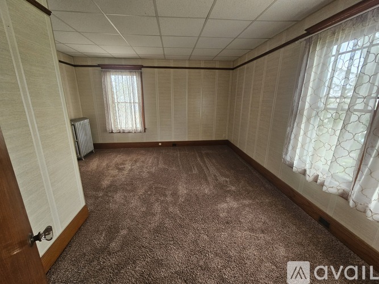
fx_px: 142
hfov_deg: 106.2
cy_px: 142
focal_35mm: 13
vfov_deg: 89.9
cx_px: 190
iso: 250
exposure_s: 1/60
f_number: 2.2
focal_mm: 2.2
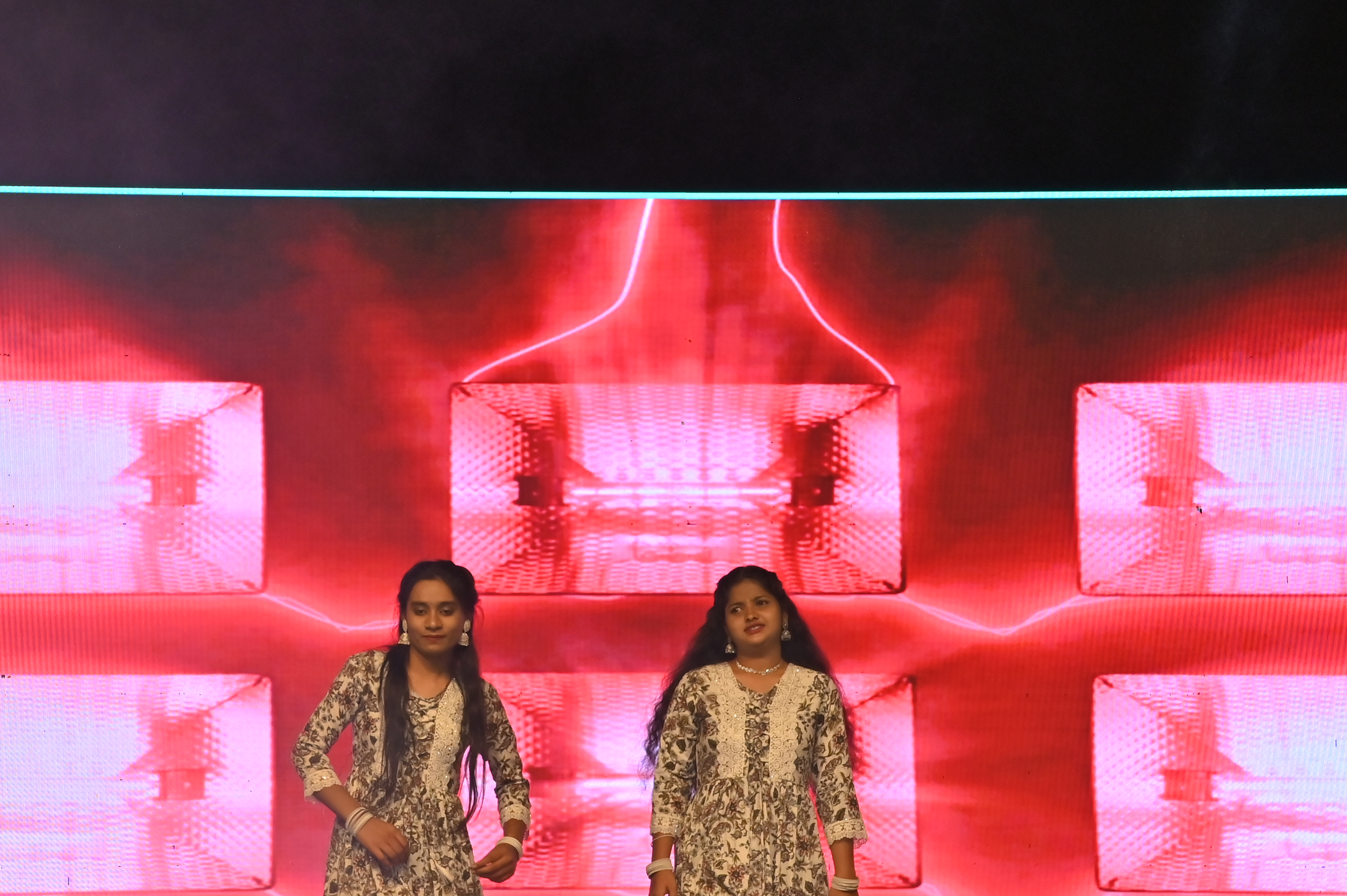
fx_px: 2356
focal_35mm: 63
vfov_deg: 21.5
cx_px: 574
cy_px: 475
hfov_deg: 31.9
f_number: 7.1
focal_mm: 29
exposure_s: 1/200
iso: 800
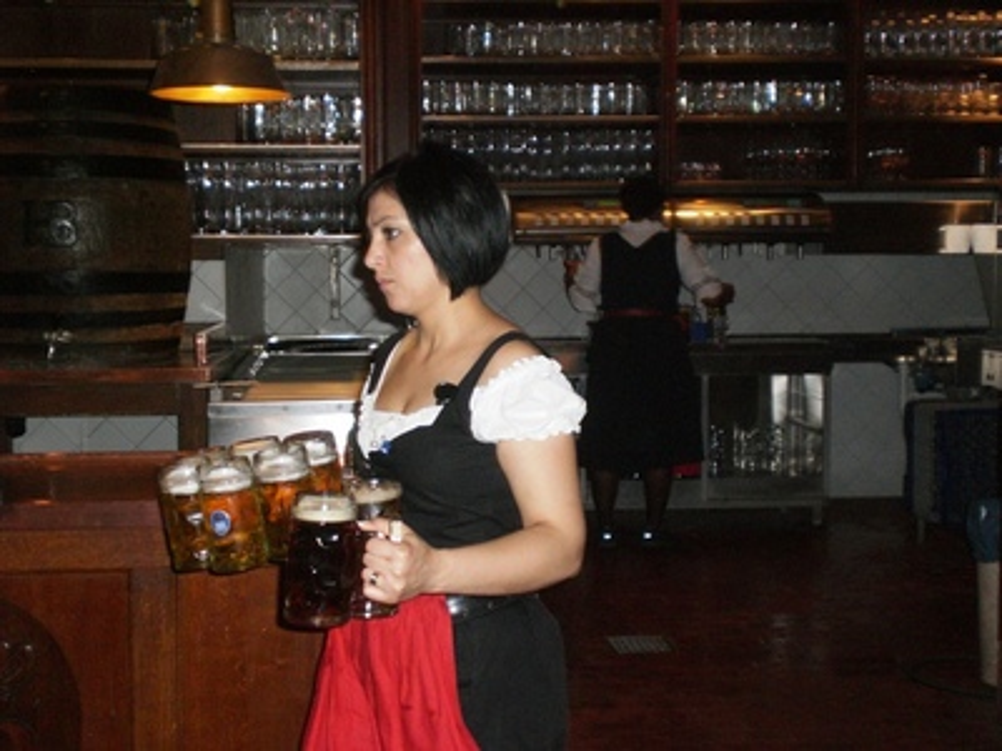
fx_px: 1476
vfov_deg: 28.6
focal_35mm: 51
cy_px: 376
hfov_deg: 37.5
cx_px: 501
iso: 200
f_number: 3.6
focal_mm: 8.44
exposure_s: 1/60
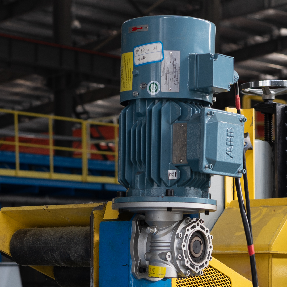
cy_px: 361
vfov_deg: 13.4
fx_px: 1182
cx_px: 111
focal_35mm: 126
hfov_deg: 13.8
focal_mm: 35
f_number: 4
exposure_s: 1/40
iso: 100
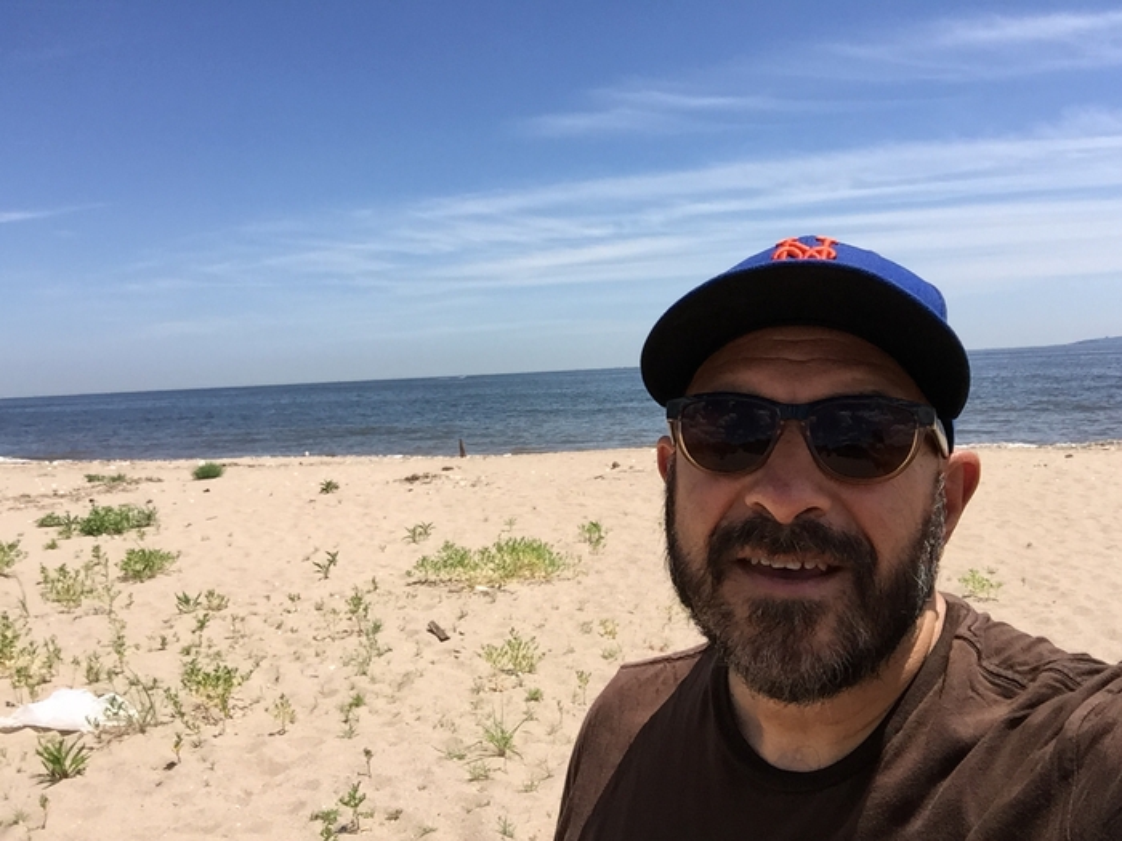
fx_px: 1005
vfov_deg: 45.4
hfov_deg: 58.4
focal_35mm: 31
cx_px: 561
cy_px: 420
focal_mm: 2.65
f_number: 2.2
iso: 32
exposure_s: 1/2809
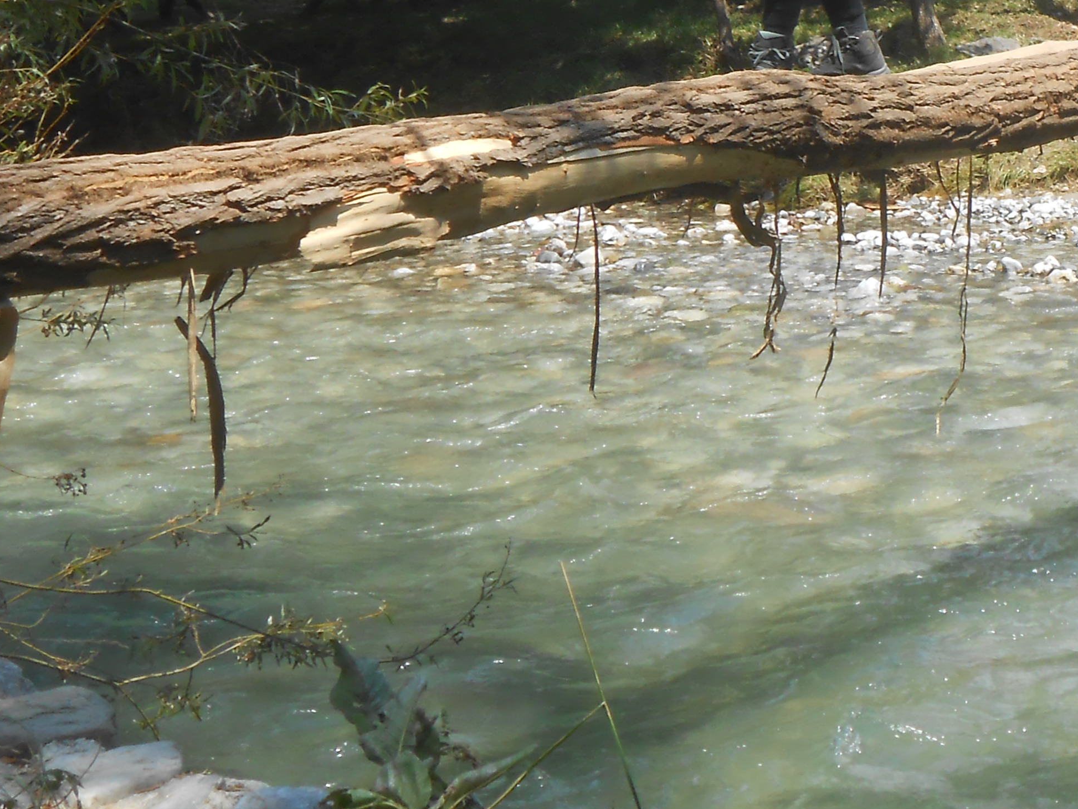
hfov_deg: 16.4
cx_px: 1234
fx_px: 3613
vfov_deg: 12.6
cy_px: -35
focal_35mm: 116
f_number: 4.8
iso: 80
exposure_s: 1/320
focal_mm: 8.8
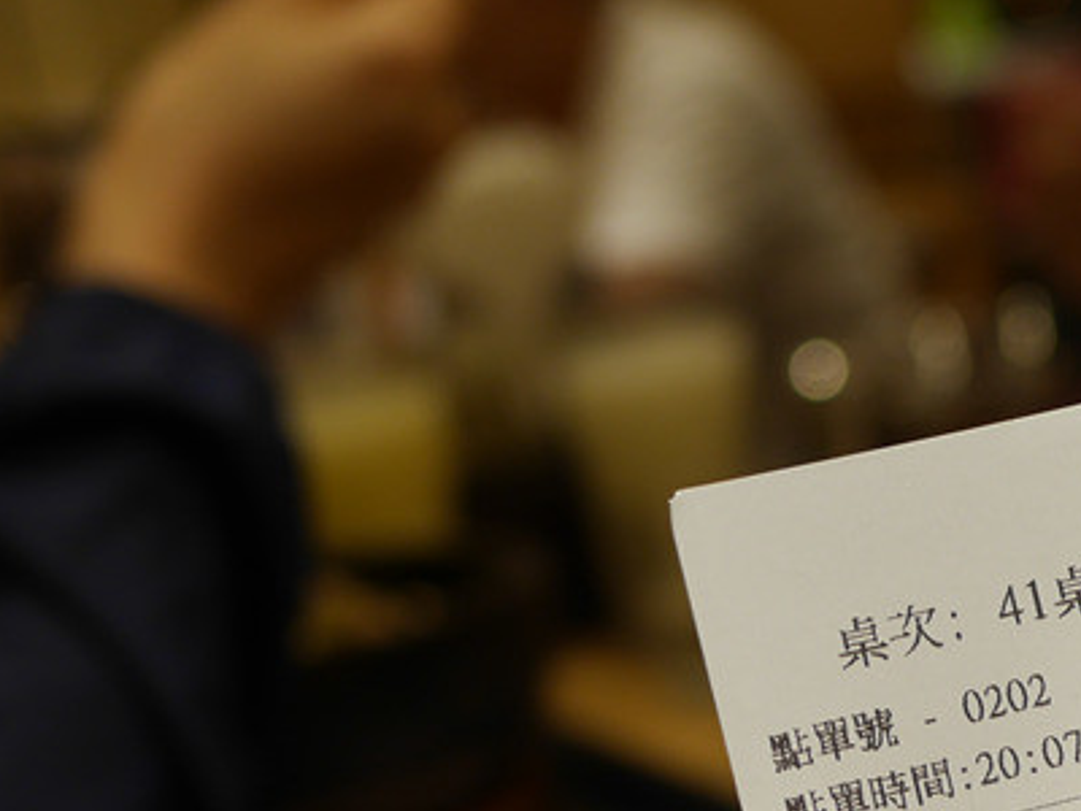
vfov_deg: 18.7
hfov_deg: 25.3
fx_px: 2342
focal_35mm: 75
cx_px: 935
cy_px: 938
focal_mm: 15
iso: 200
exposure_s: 1/200
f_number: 2.2
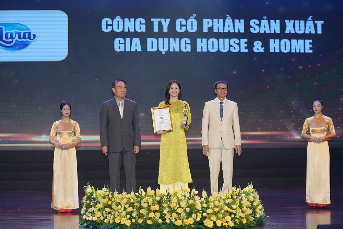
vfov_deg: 16.8
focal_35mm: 81
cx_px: 172
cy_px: 114
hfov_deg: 25.1
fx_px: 771
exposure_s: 1/200
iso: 500
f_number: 4
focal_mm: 81
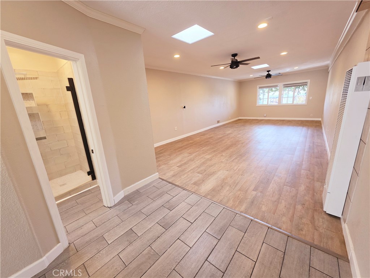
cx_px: 185
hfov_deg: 106.2
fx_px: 139
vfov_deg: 89.9
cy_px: 139
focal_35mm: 13
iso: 125
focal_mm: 2.2
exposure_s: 1/120
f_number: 1.9
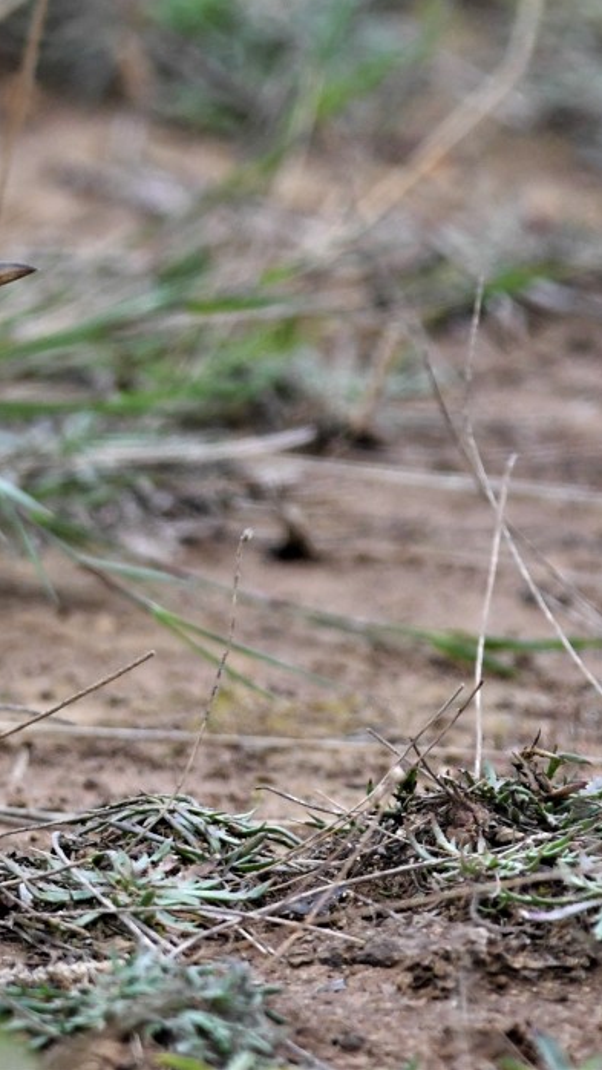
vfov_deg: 2.2
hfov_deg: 1.2
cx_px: -55
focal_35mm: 993
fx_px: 28159
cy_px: 535
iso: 1800
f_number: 7.1
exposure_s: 1/640
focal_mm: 420
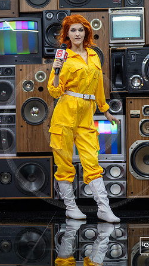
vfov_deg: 23.7
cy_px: 134
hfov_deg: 13.4
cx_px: 82
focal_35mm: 90
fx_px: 633
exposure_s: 1/250
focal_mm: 85
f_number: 1.2
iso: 800
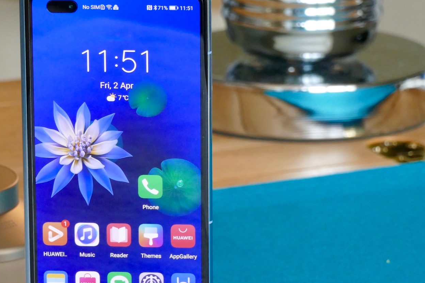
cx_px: 117
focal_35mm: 280
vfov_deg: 4.9
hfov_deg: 7.4
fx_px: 3305
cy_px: 171
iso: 1000
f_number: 6.3
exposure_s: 1/100
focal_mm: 63.88
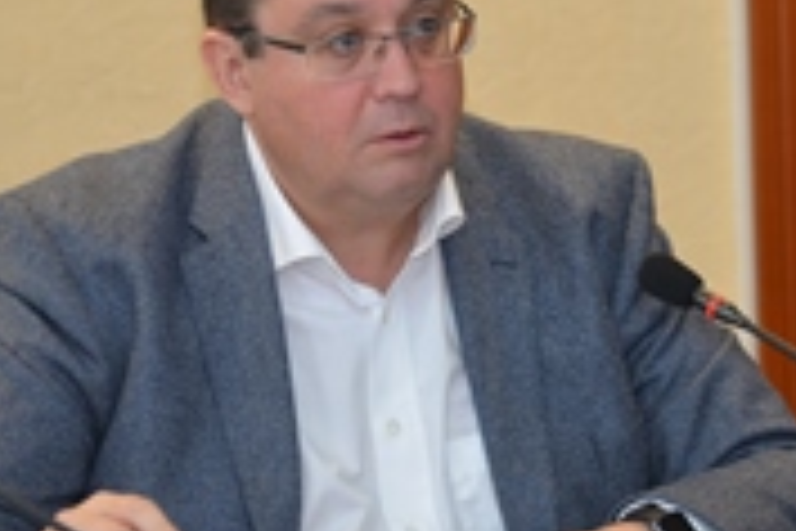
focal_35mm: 284
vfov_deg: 4.8
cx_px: 607
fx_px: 6279
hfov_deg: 7.2
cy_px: 171
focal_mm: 120
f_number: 4
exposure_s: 1/60
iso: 450
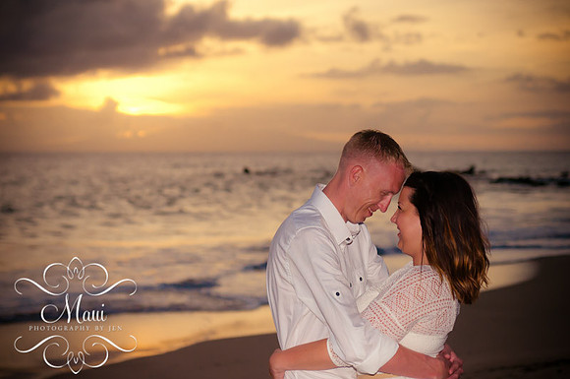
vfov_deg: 15.1
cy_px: 190
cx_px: 285
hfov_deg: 22.7
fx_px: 1423
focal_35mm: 90
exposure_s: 1/4000
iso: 800
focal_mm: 60
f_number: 2.8
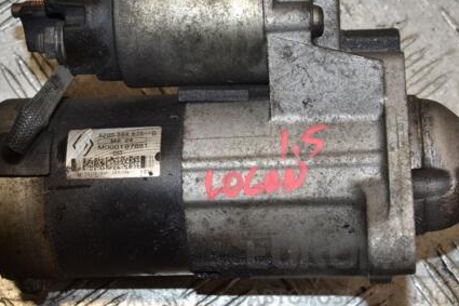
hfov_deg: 22.9
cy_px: 108
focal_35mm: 89
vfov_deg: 15.3
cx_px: 227
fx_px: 1134
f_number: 8
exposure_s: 1/200
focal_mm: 42
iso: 800
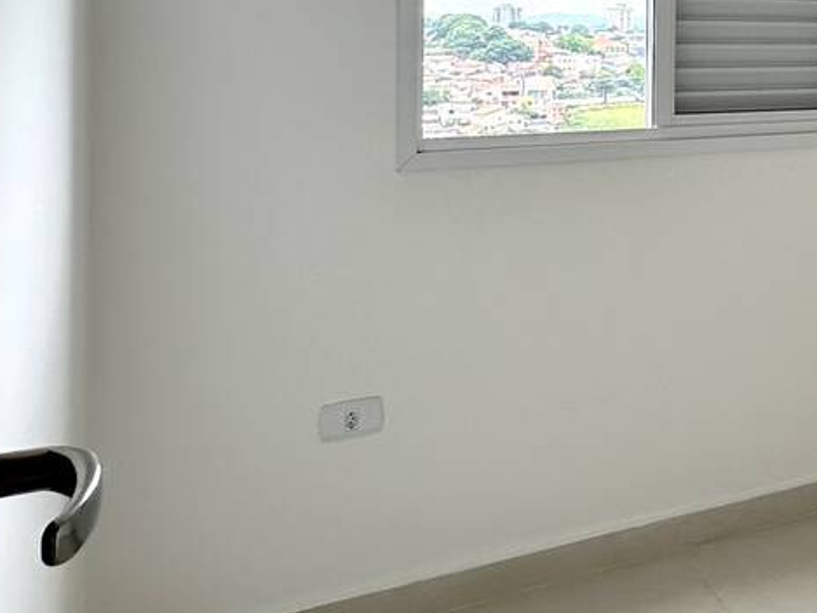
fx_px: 1015
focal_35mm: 43
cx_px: 840
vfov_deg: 31.6
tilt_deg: -0.1
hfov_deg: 38.3
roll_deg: -0.5
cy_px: 35
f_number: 2.2
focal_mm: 2.22
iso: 80
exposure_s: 1/99
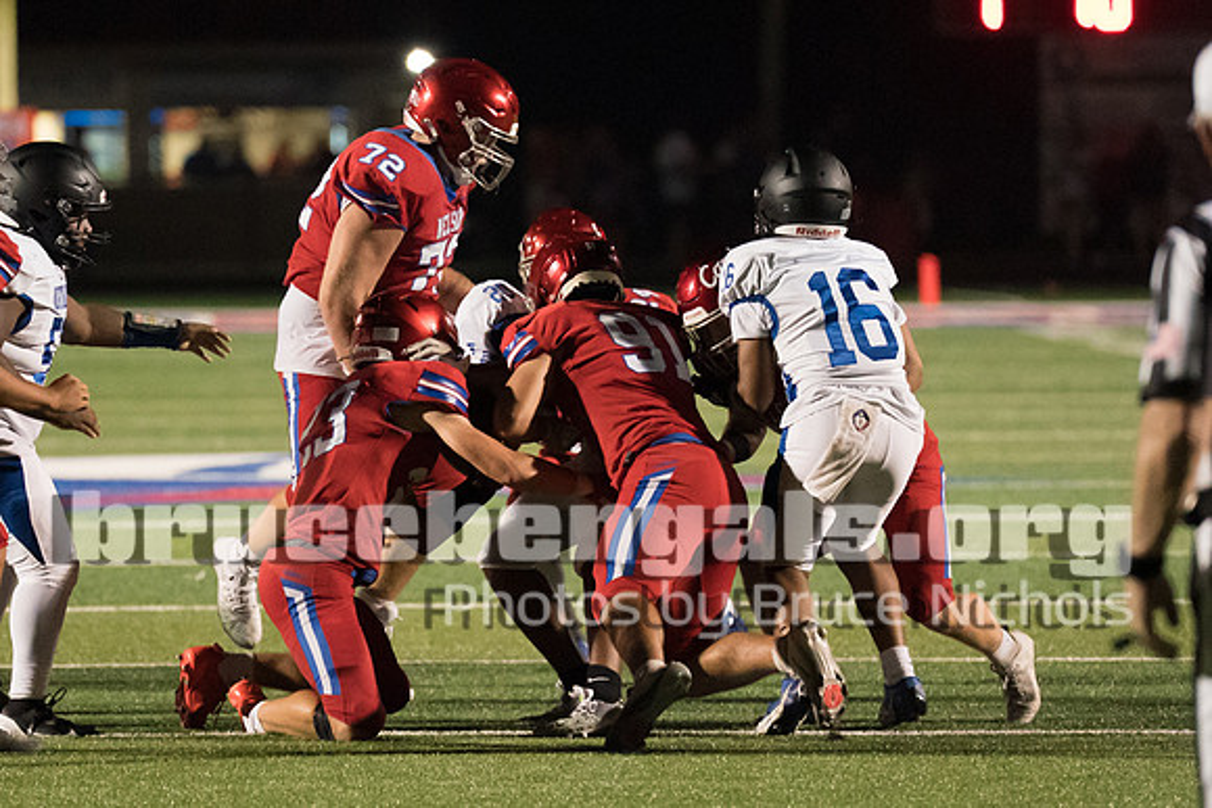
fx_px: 12853
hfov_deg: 5.4
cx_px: 556
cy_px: 406
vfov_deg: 3.6
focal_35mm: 382
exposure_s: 1/1250
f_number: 2.8
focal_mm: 200
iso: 12800
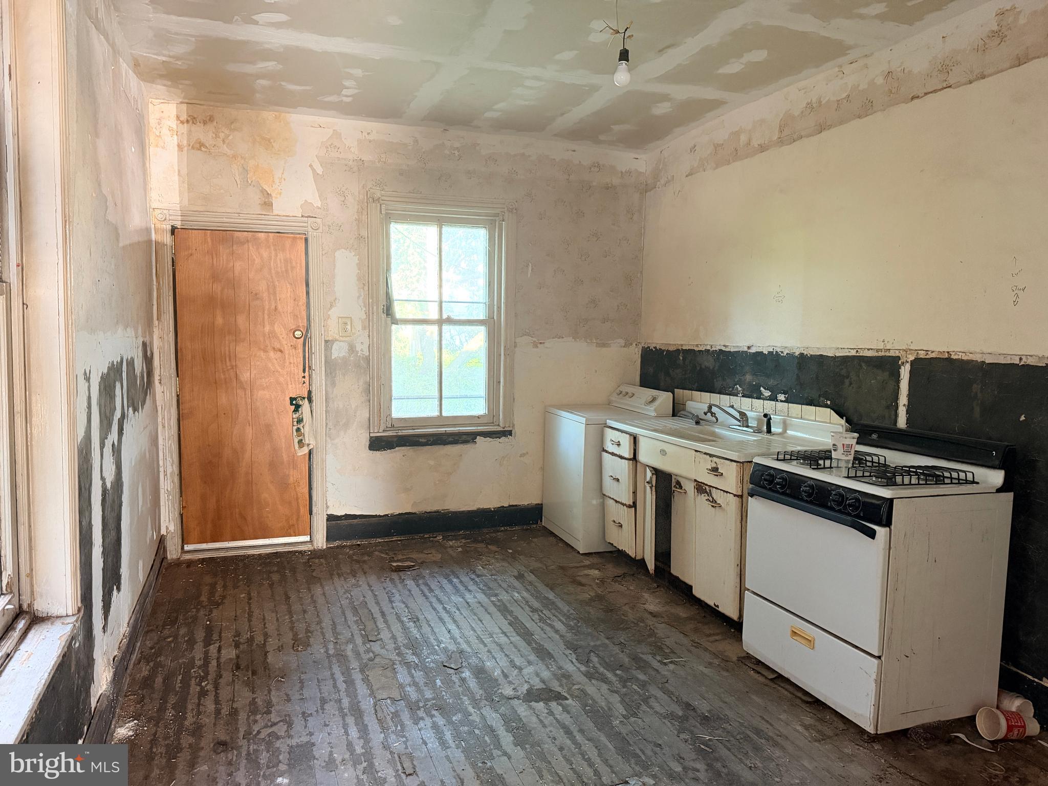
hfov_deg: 71.6
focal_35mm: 24
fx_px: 727
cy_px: 393
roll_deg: -0.6
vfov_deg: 56.8
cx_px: 524
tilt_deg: -5.4
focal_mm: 6.76
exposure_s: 1/53
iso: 800
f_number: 1.78
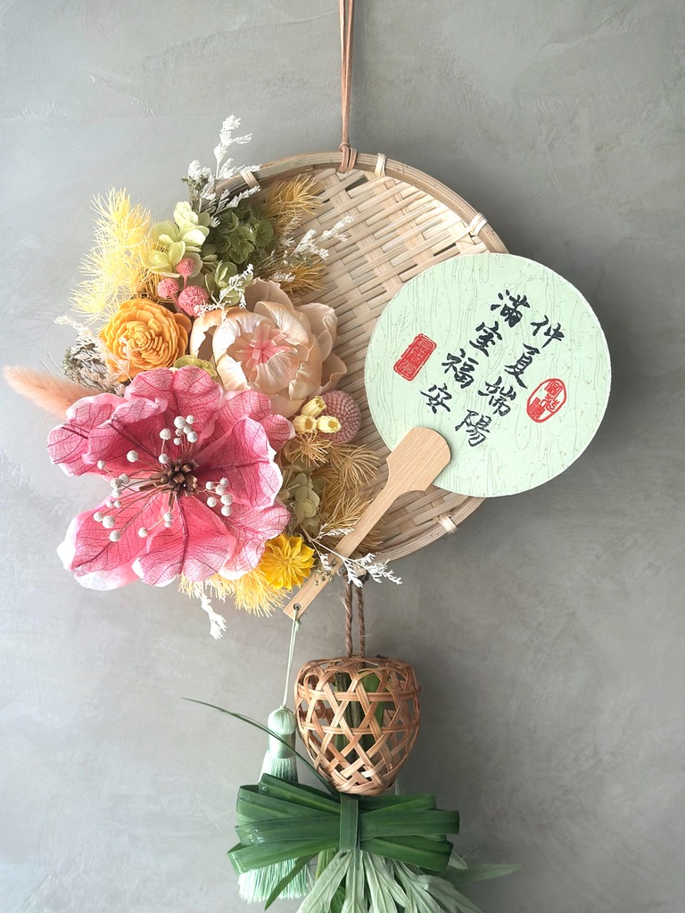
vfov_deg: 39.7
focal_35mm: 48
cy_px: 456
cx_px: 342
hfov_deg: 30.3
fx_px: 1266
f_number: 1.78
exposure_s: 1/60
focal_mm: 6.86
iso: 200
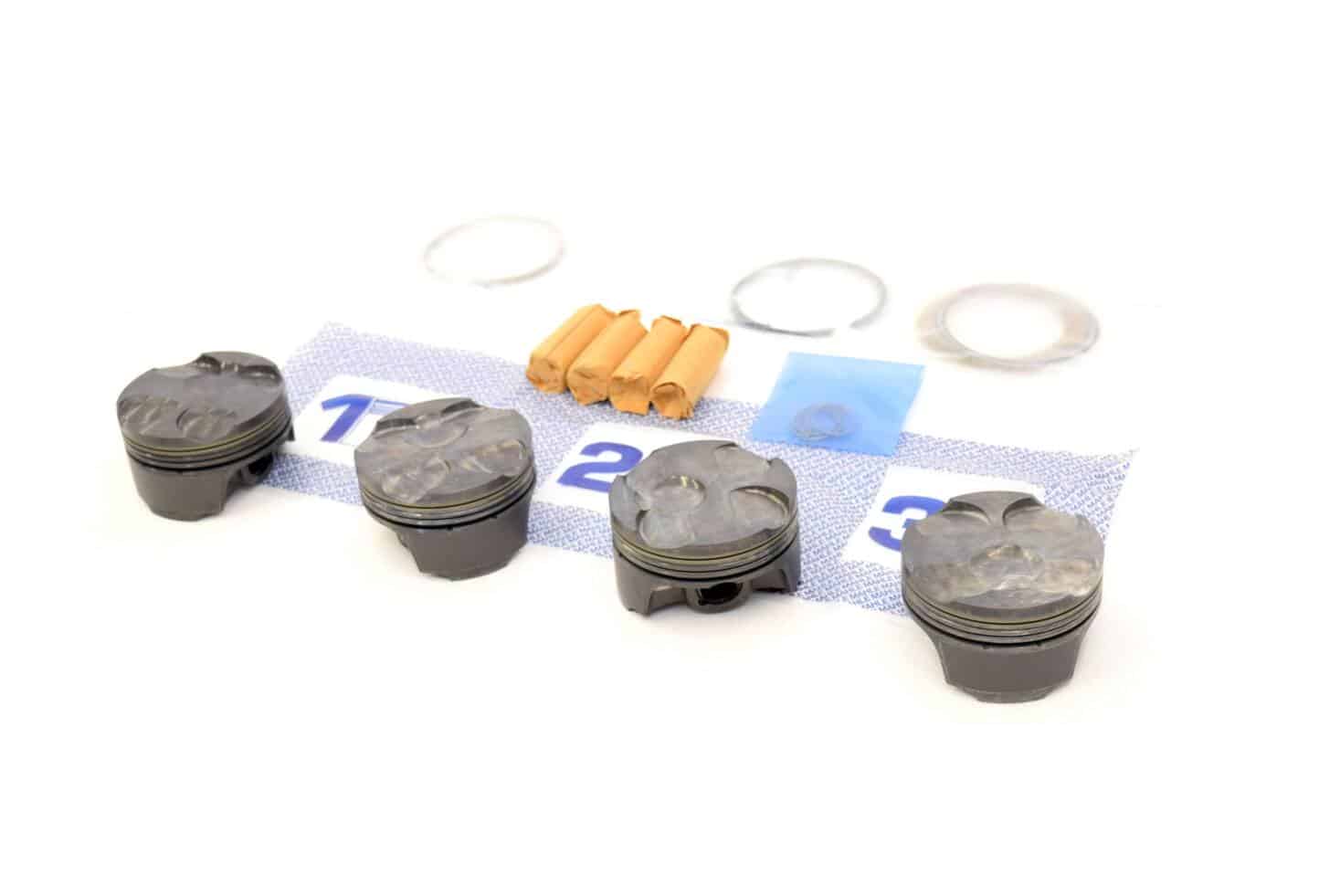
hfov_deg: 38.2
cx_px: 676
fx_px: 1937
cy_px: 448
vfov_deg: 26.0
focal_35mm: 52
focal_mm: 34
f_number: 5.6
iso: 400
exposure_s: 1/125
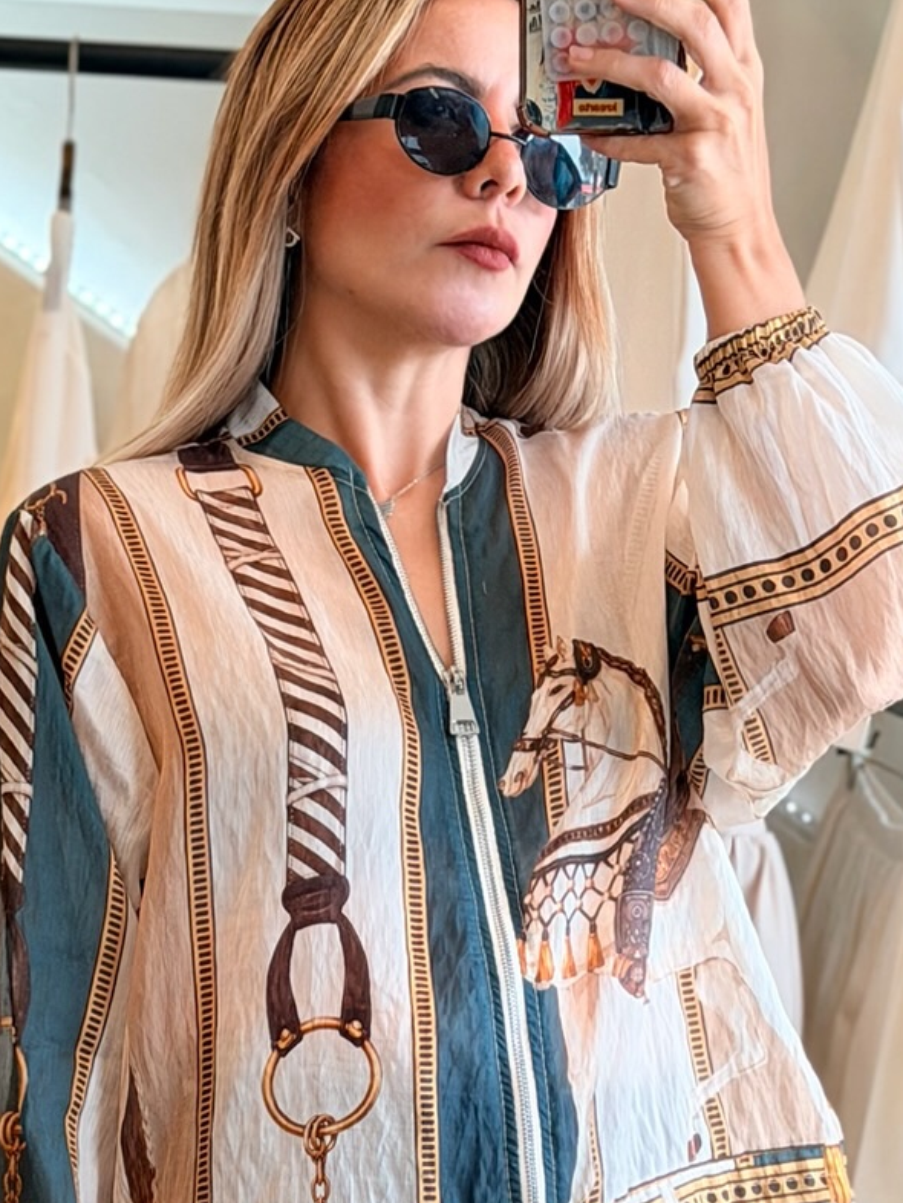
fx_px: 4345
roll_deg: -3.4
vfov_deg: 15.5
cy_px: 1149
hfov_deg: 11.9
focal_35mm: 125
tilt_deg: -25.1
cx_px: 337
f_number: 1.78
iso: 80
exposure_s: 1/134
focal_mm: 6.76
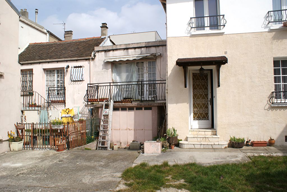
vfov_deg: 48.1
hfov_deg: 67.3
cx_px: 144
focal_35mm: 27
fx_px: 216
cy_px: 96
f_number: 10
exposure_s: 1/320
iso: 100
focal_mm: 18
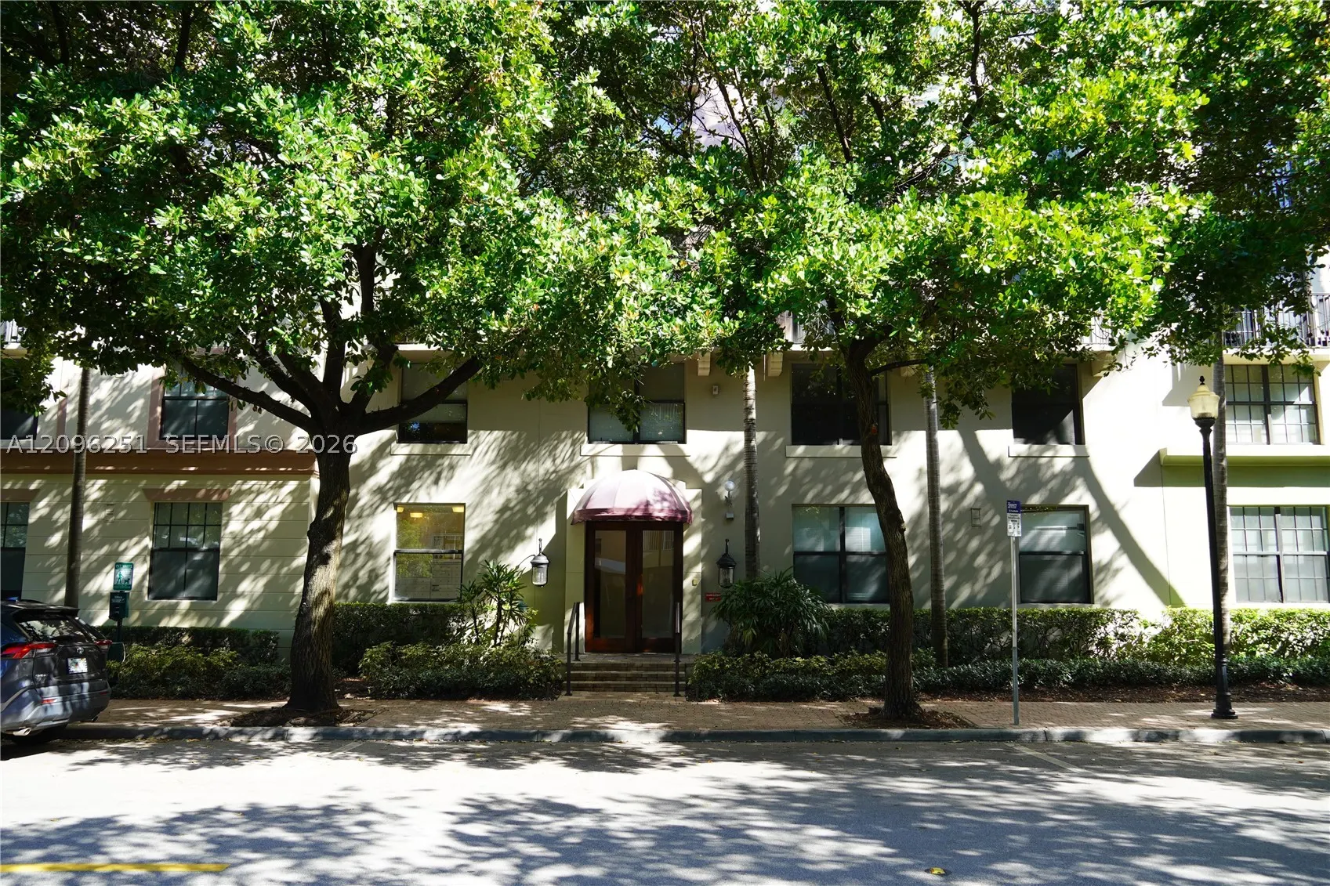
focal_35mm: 27
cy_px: 443
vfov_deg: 47.9
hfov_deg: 67.4
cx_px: 665
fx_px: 997
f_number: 5.6
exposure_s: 1/80
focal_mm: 18
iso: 100
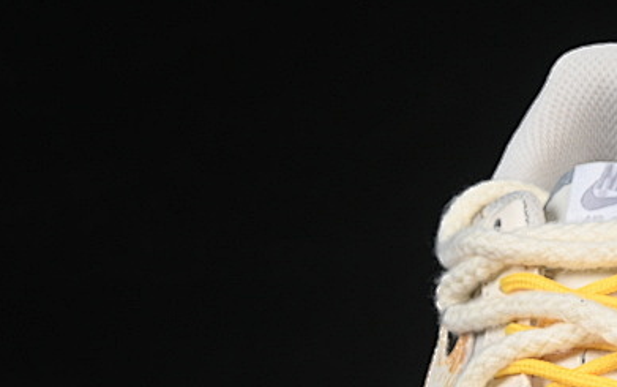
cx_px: 740
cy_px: 564
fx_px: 3551
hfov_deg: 9.8
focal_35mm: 211
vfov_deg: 6.2
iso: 160
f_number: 8
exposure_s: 1/80
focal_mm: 50
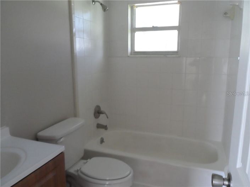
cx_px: 125
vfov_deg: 49.7
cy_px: 94
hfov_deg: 63.5
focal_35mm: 28
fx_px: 202
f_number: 3.1
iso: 320
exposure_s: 1/30
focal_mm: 4.9
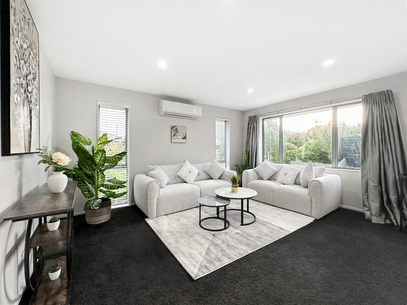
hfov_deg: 102.1
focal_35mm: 14
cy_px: 152
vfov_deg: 85.7
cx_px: 204
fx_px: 165
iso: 160
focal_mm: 2.22
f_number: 2.2
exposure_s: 1/100
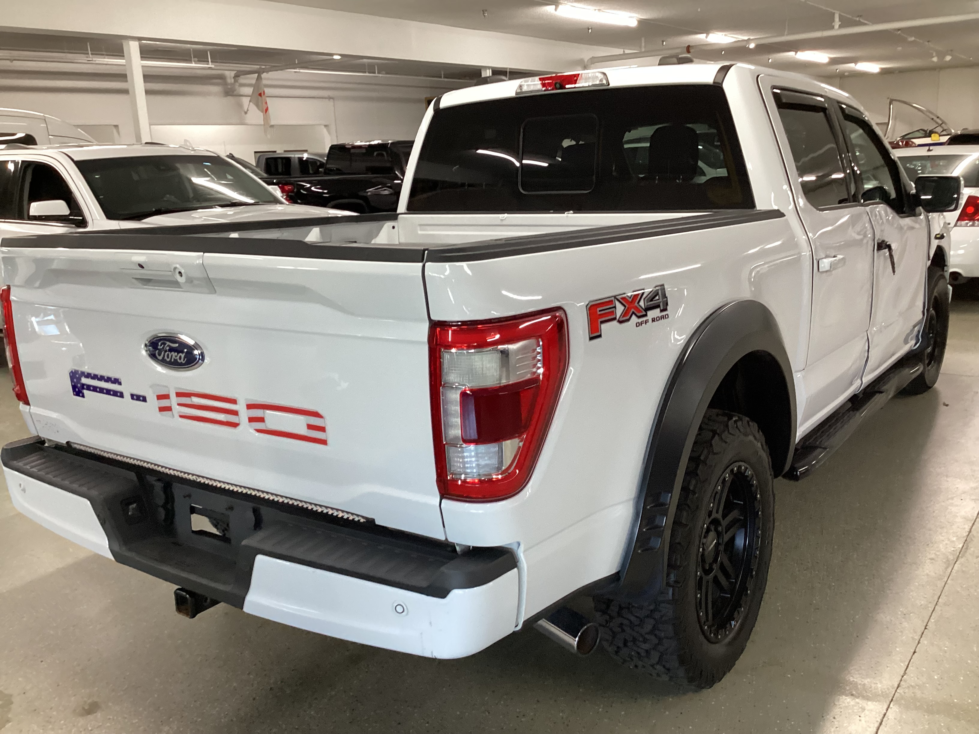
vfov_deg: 45.4
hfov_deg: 58.4
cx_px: 490
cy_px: 367
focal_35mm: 31
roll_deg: +2.2
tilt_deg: -9.4
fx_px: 877
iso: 200
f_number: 2.4
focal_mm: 3.3
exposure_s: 1/60
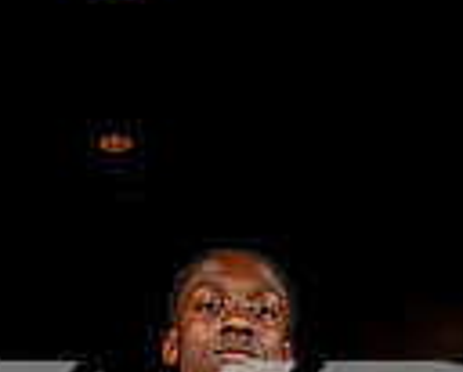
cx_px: 253
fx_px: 1085
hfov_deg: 24.1
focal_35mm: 79
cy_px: 730
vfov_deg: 15.7
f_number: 7.1
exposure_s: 1/125
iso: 160
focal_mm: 24
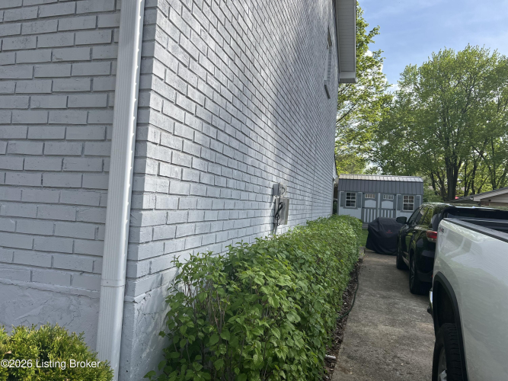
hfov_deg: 67.3
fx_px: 381
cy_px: 190
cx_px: 254
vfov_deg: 53.0
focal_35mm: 26
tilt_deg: +3.1
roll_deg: -3.1
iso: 50
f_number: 1.5
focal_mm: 5.7
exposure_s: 1/3257
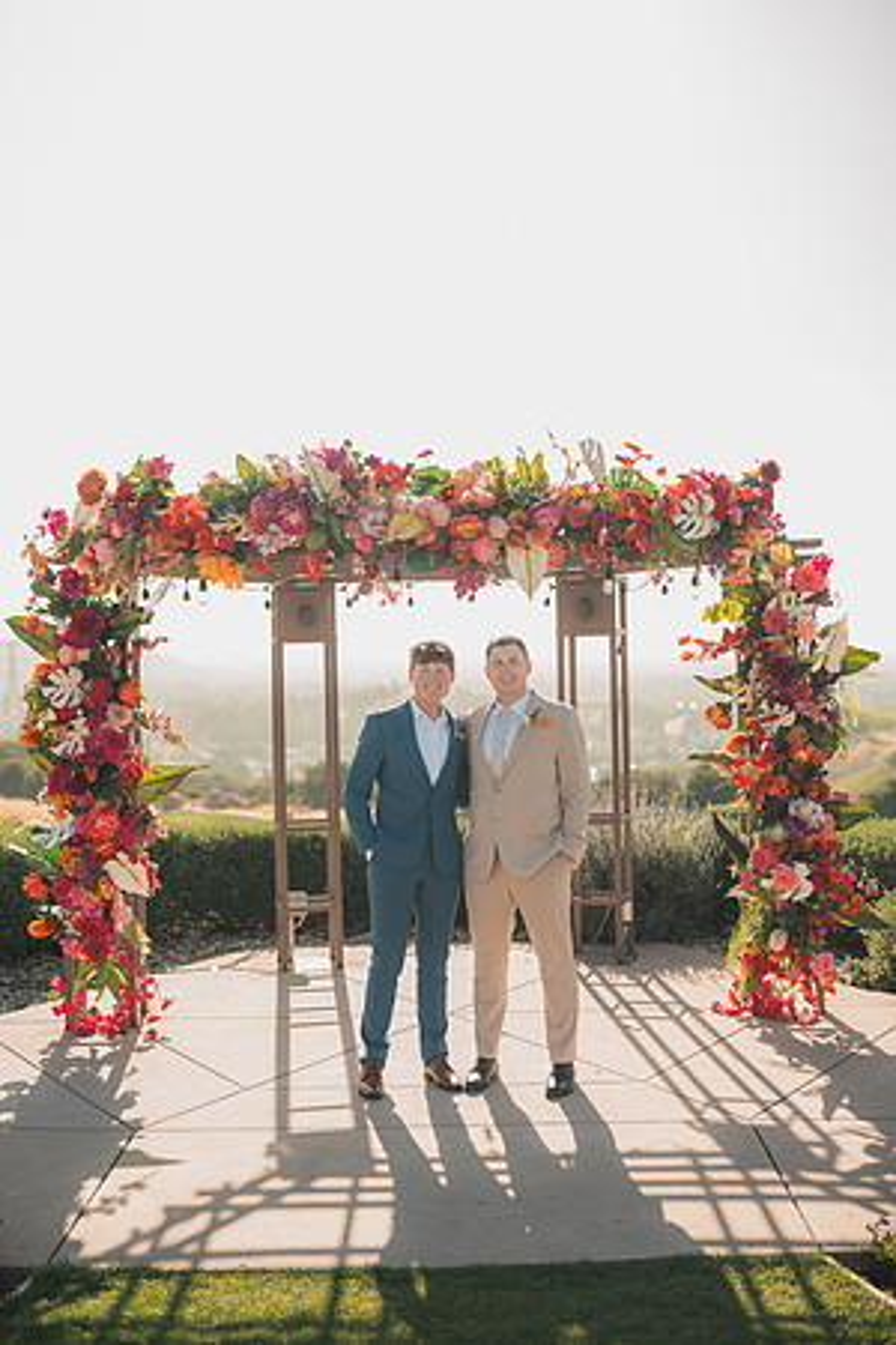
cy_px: 672
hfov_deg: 27.0
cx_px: 448
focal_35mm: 50
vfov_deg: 39.6
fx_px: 1867
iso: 50
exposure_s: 1/1000
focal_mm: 50
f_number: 2
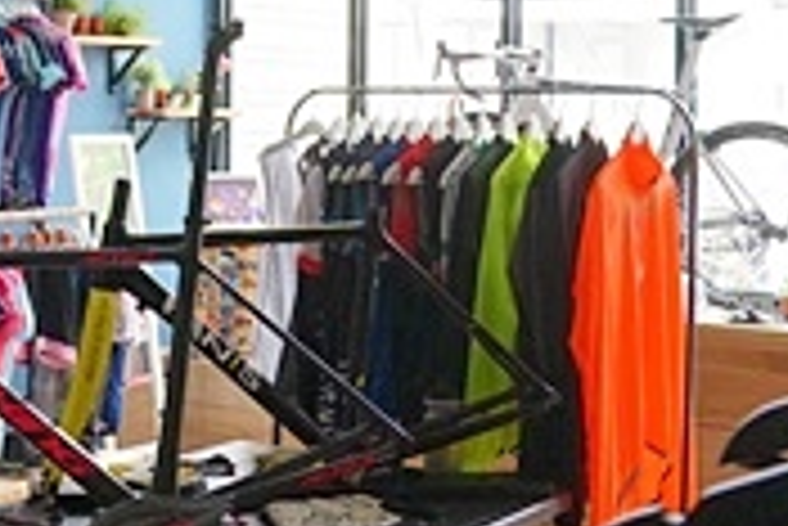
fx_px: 1599
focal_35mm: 73
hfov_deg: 26.7
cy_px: 20
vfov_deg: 18.3
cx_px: 68
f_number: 5.6
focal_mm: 16
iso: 800
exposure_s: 1/160
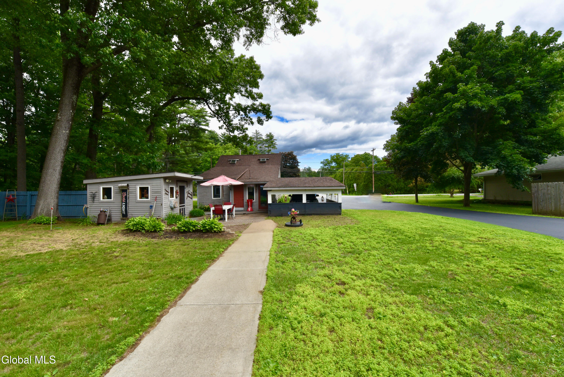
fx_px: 219
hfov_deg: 104.2
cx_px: 282
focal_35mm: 14
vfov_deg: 81.3
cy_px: 188
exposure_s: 1/640
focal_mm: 14
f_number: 13
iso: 800
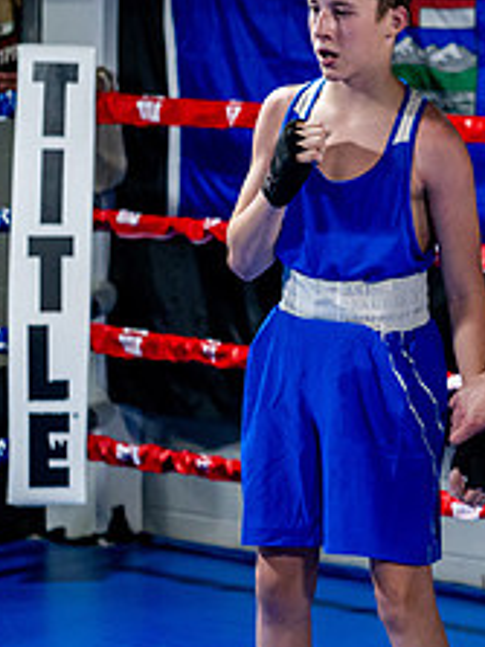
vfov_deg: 13.5
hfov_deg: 9.6
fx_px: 2730
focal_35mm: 146
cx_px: 917
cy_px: 347
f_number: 2
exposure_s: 1/1000
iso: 4000
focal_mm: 50
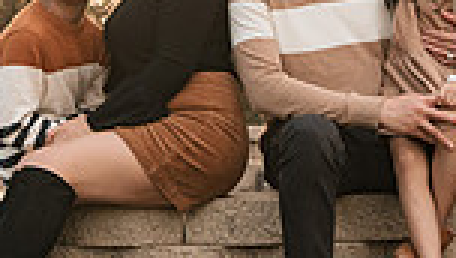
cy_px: -170
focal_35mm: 142
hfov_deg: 15.1
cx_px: 285
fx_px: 1719
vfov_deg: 8.3
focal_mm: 35
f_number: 4
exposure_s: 1/500
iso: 125
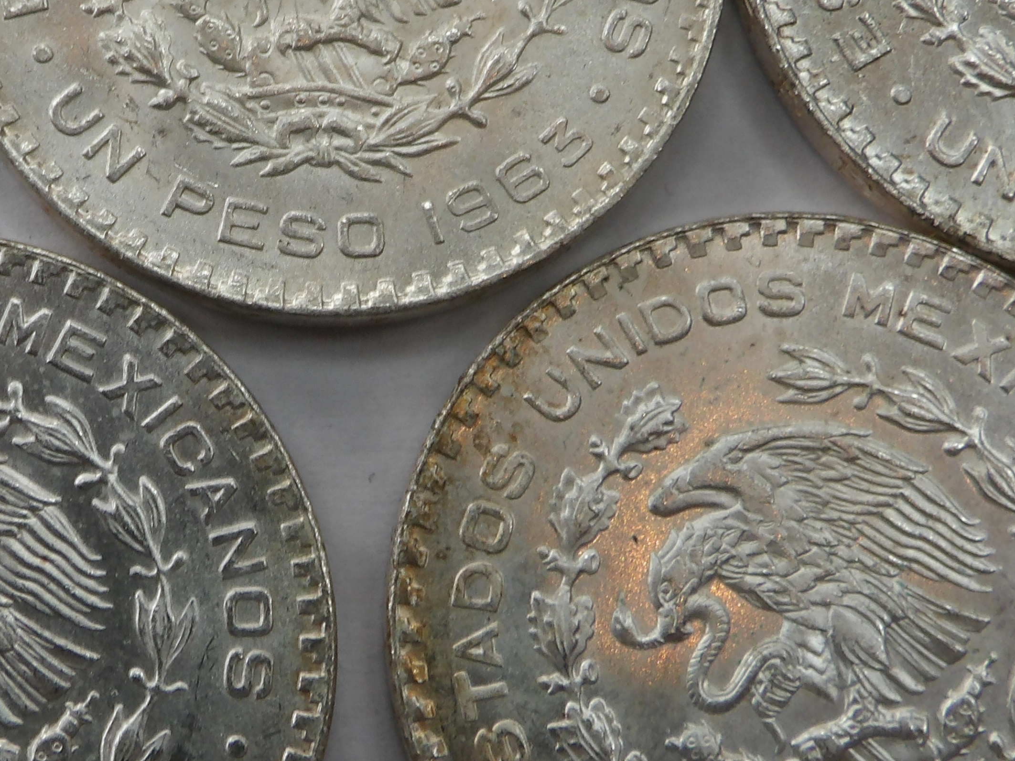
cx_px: 275
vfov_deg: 17.7
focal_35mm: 83
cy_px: 243
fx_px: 2434
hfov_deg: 23.4
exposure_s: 1/75
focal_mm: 6.2
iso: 100
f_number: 4.5
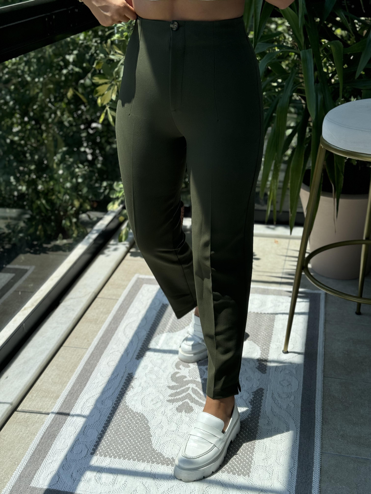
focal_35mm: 48
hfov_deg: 30.3
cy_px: 247
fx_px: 686
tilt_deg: -36.1
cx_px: 186
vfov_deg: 39.7
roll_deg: +1.8
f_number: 1.78
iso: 64
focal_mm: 6.76
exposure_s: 1/1133
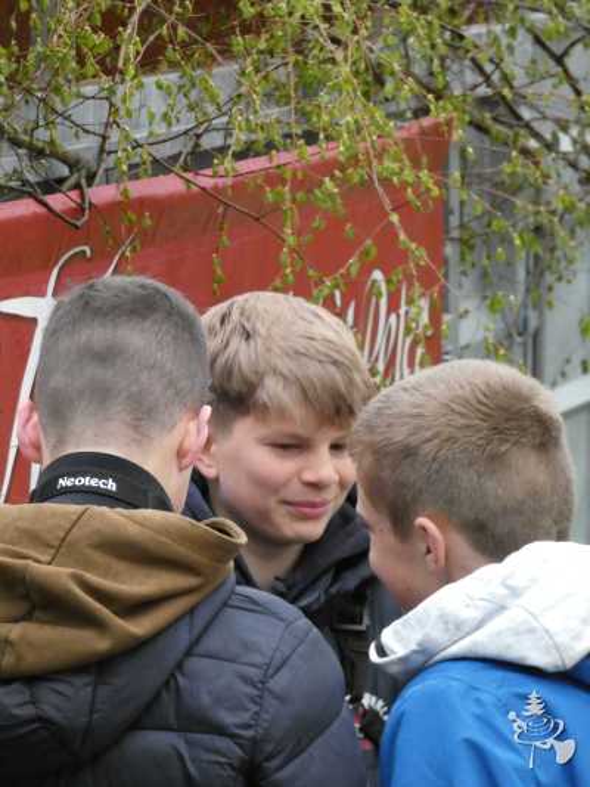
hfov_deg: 6.3
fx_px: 5361
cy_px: 394
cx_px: 295
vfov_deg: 8.4
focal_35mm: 236
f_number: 5.5
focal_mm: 42.3
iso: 1600
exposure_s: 1/80
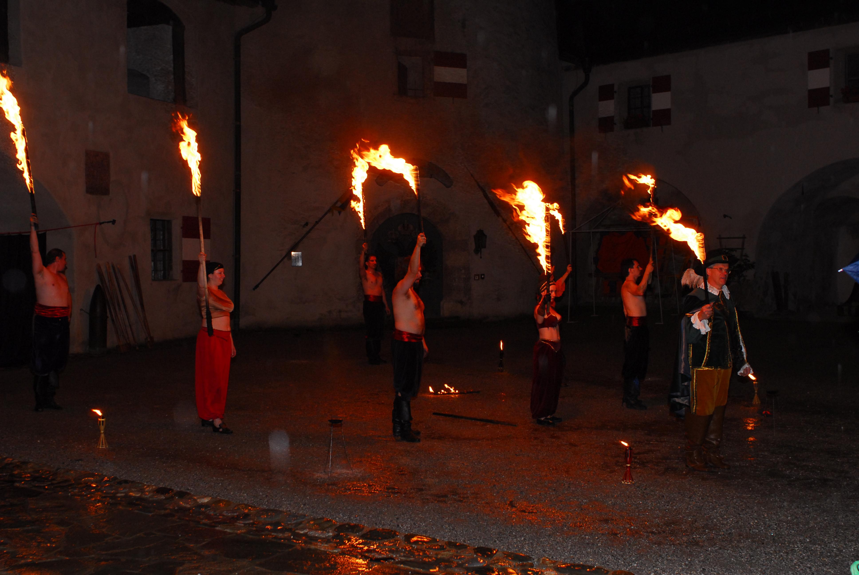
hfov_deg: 46.3
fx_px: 1003
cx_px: 430
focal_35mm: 42
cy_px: 288
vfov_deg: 32.0
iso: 400
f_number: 5.6
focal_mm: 28
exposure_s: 1/60
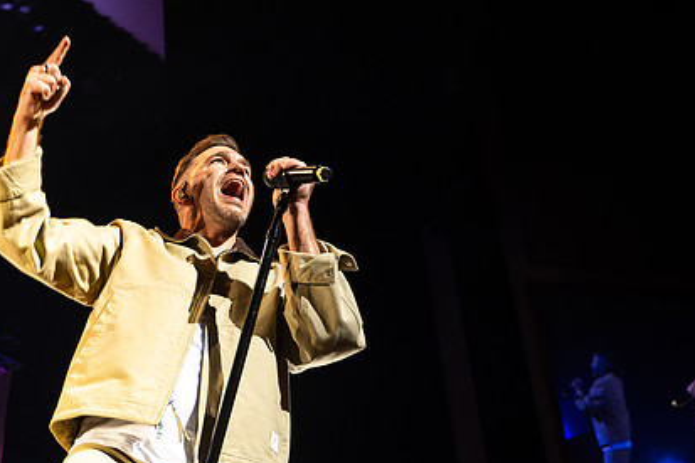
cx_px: 190
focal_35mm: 62
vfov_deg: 21.9
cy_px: 242
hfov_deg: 31.9
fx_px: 1196
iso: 5000
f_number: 4
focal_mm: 42
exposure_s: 1/320
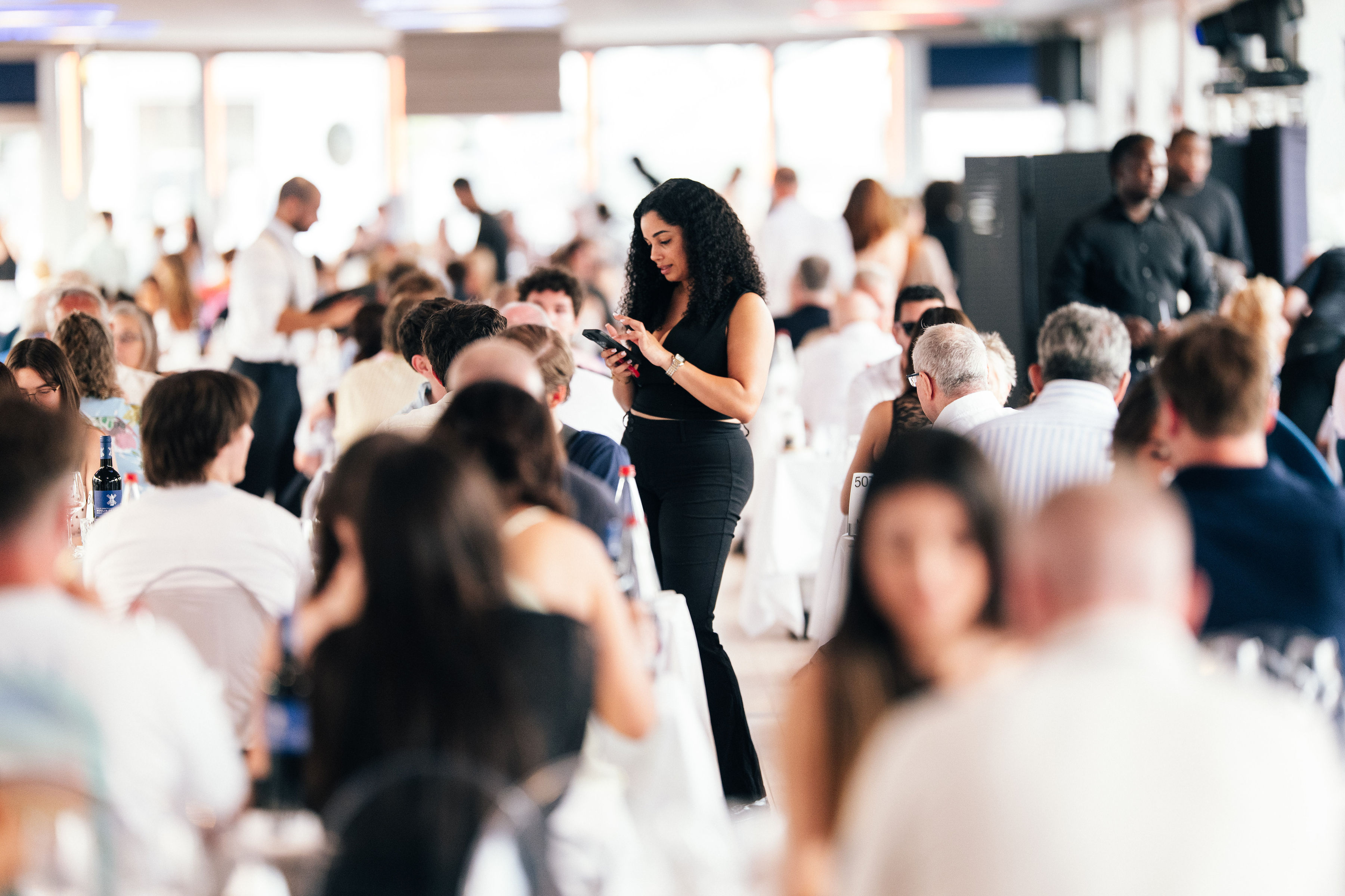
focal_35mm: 135
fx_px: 5043
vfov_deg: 10.2
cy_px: 448
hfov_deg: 15.2
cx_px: 672
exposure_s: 1/640
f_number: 1.4
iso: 1600
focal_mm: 135
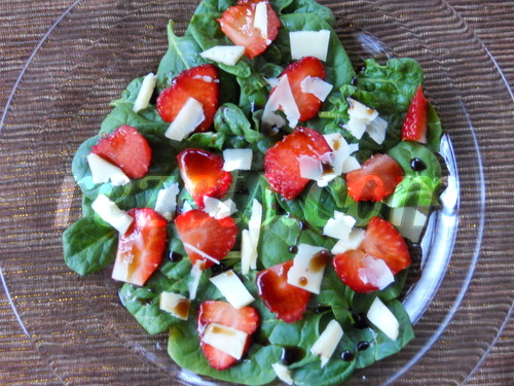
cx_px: 257
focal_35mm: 46
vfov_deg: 31.5
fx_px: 683
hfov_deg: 41.2
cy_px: 193
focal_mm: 8.3
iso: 400
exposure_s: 1/20
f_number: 3.4
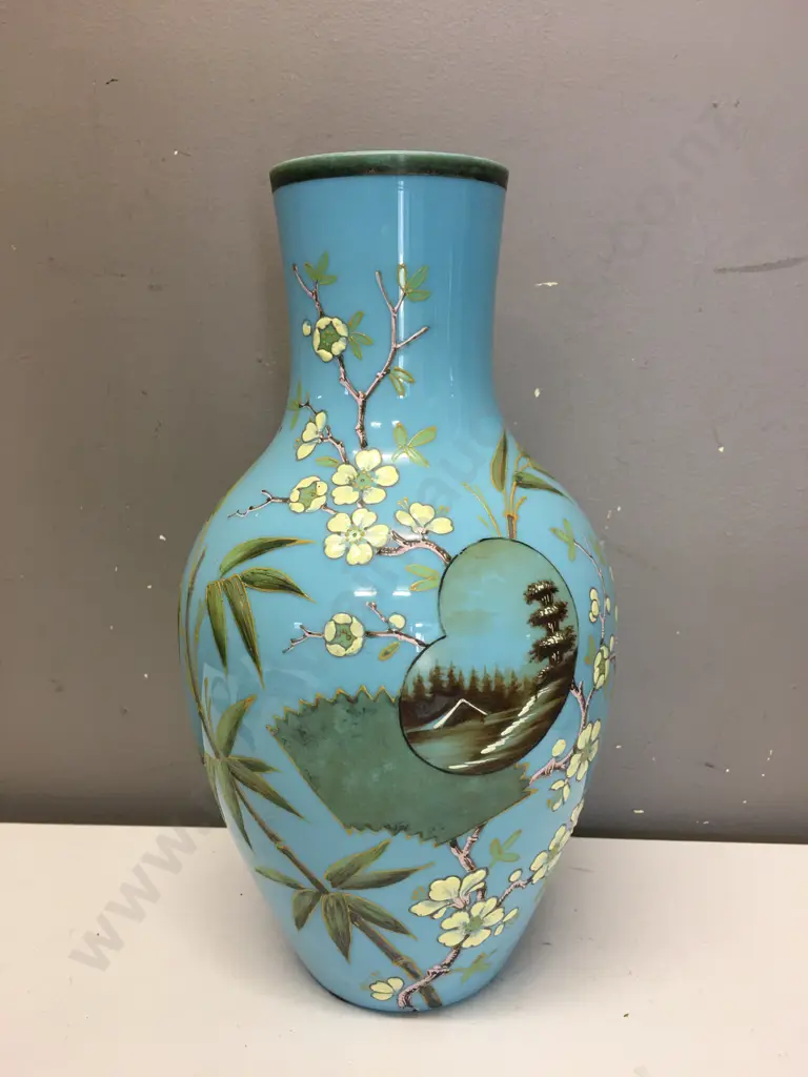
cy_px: 538
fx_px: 903
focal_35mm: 29
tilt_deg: -10.6
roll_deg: -0.8
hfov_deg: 48.2
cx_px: 404
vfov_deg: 61.7
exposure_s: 1/33
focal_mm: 4.15
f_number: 2.2
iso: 40
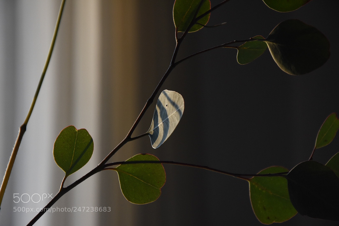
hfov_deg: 14.0
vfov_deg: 9.3
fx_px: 1384
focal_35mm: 147
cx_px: 170
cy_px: 113
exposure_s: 1/320
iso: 800
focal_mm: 98
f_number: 6.3
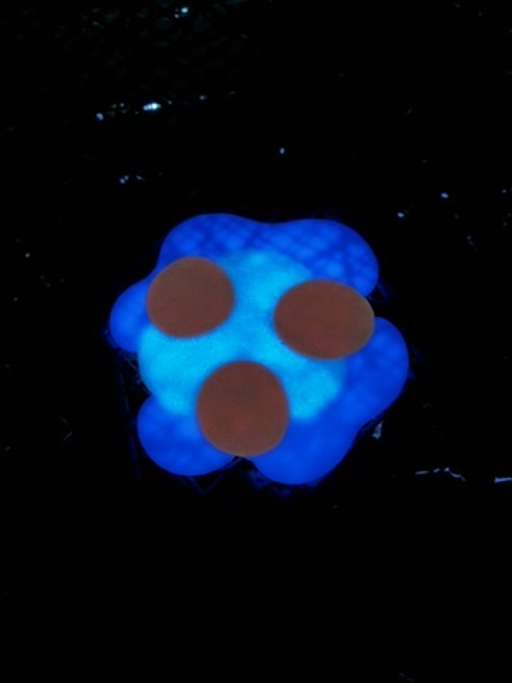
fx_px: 473
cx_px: 256
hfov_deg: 56.8
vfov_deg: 71.6
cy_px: 342
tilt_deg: -61.8
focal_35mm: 24
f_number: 1.78
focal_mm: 6.76
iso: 1000
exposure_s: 1/5
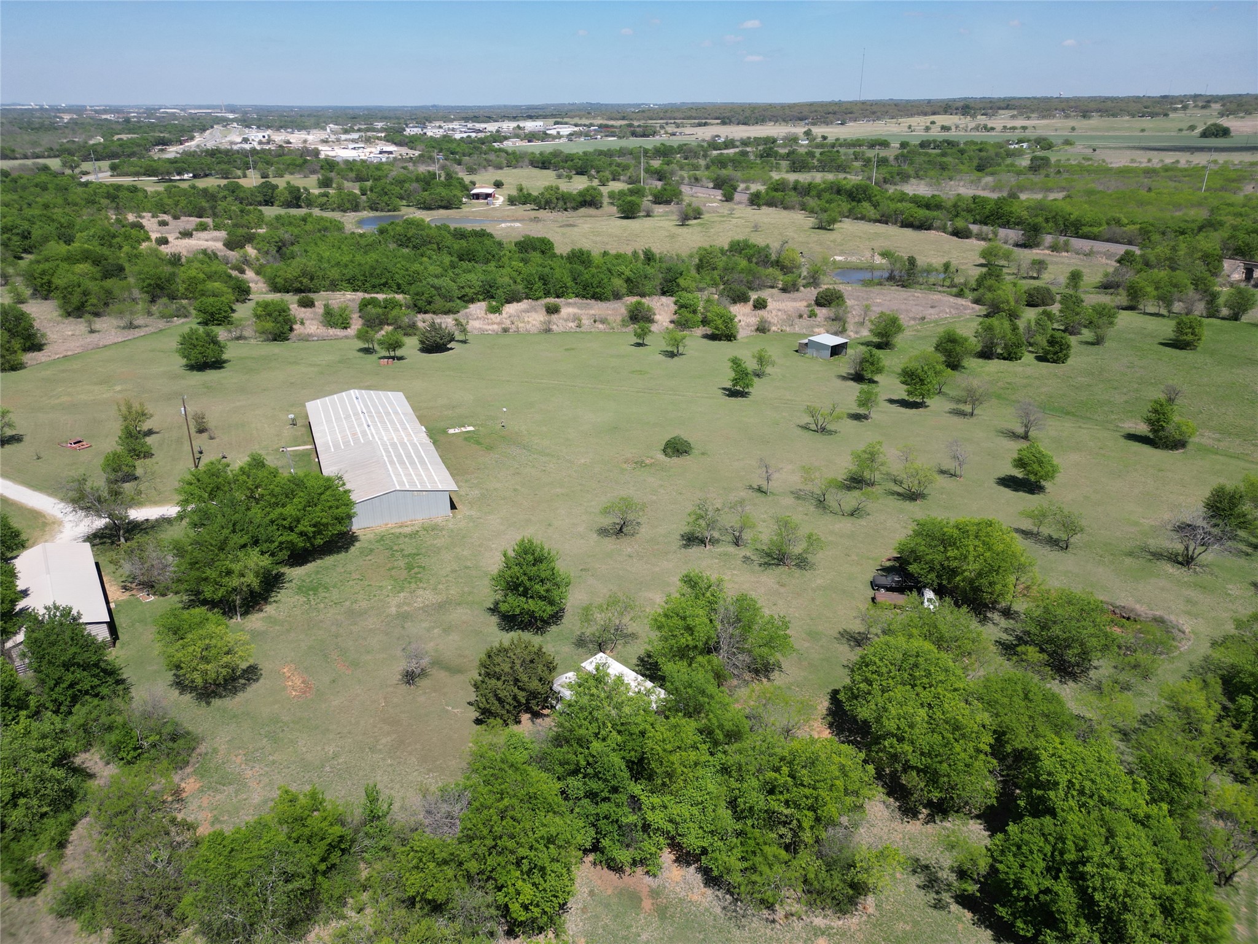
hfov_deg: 71.6
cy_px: 472
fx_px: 872
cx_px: 629
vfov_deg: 56.8
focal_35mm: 24
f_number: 1.7
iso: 100
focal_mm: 6.72
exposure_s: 1/2500
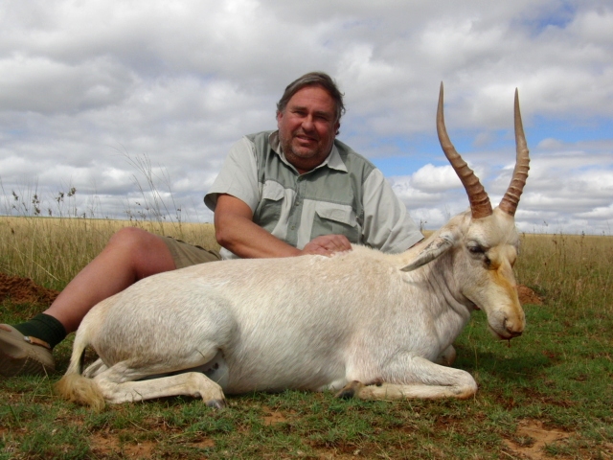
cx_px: 306
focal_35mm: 43
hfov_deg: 43.9
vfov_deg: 33.6
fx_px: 761
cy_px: 230
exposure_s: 1/400
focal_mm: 7.54
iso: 100
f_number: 8.8
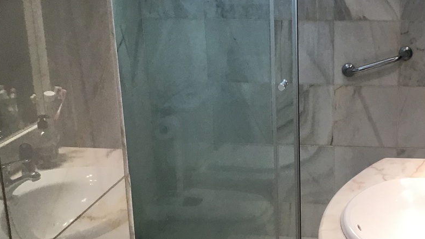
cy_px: 116
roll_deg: +1.0
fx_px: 631
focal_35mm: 56
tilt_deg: -15.3
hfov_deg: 36.3
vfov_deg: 21.4
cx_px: 320
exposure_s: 1/33
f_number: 2.4
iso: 64
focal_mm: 3.3
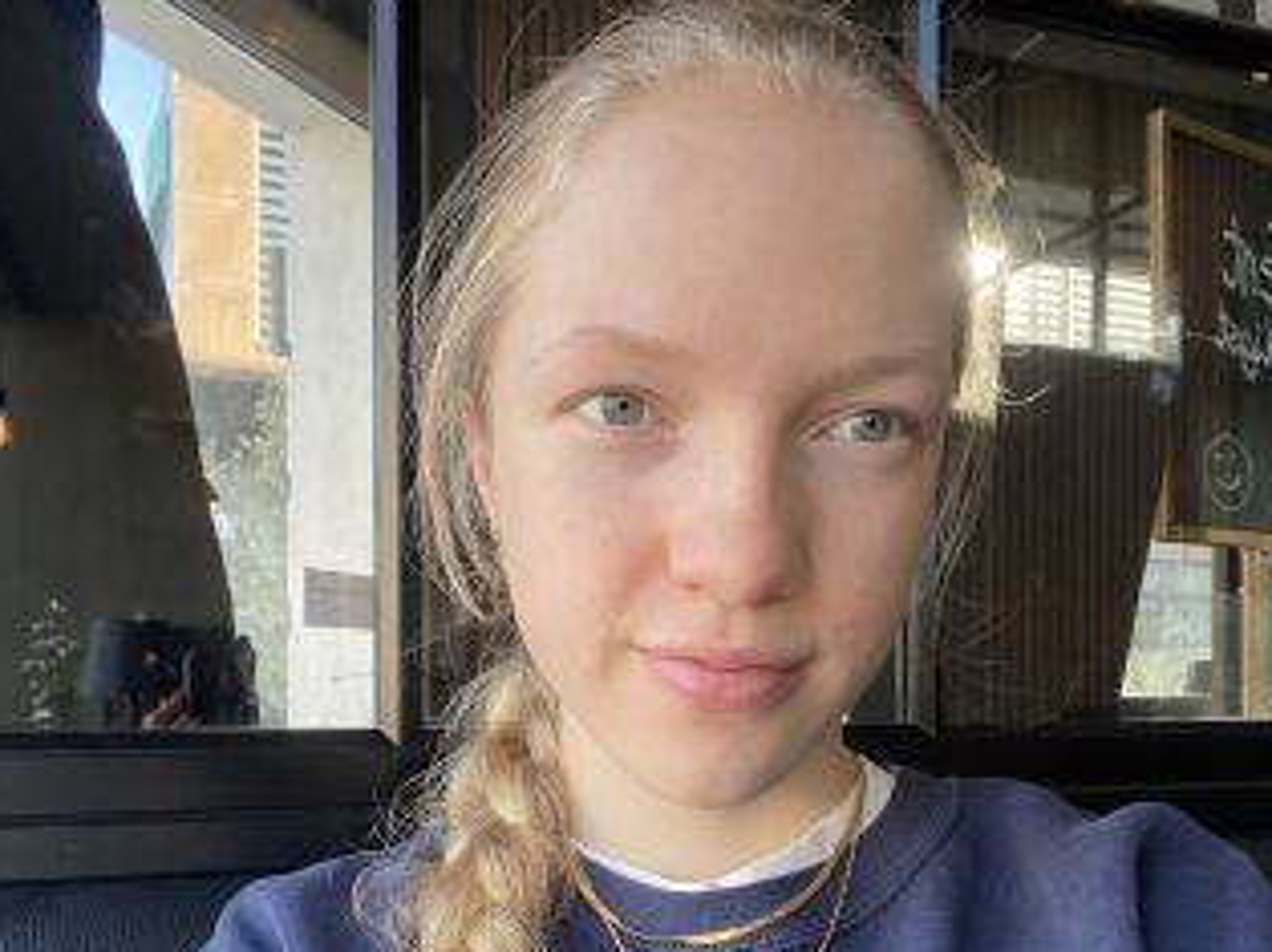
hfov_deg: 55.4
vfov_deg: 42.0
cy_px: 679
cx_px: 632
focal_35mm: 33
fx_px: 1212
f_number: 2.2
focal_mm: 2.71
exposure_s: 1/122
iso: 50
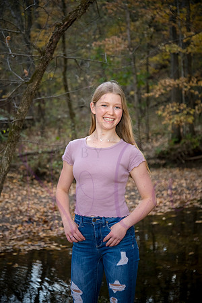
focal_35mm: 72
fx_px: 606
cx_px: 101
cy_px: 152
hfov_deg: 18.9
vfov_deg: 28.1
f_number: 4.5
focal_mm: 72
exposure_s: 1/250
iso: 800
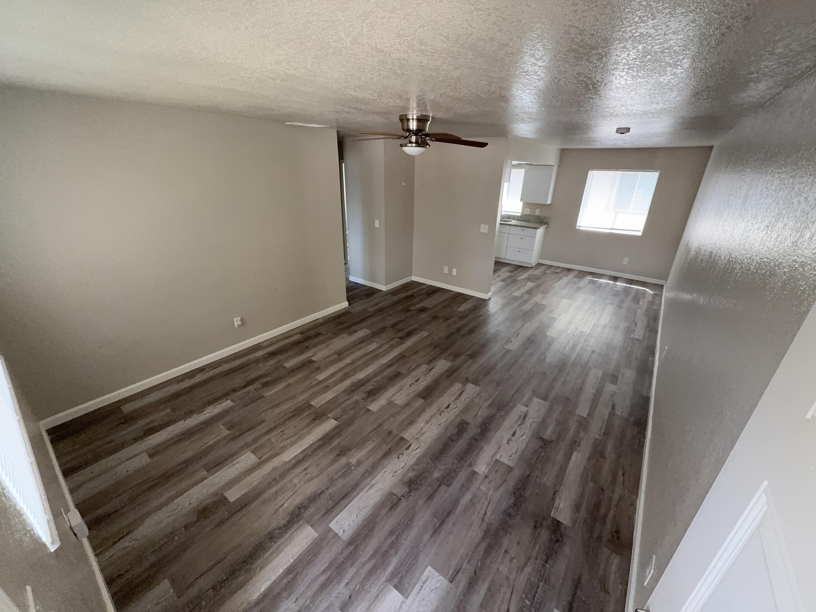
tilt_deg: -21.8
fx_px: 330
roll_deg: -2.0
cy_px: 306
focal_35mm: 14
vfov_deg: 85.7
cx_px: 408
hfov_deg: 102.1
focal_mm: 2.22
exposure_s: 1/99
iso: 250
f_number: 2.2
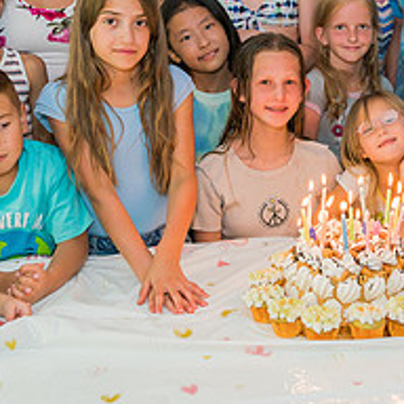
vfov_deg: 25.2
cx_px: 337
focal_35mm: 67
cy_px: 70
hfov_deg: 25.2
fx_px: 885
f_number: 4.5
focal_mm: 24
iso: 5000
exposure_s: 1/250
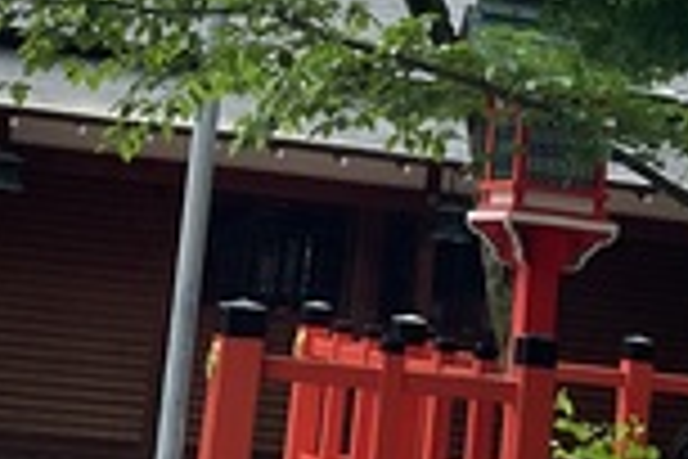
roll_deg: -8.0
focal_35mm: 117
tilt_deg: +13.4
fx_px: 2236
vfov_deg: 11.0
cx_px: 432
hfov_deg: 17.5
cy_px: -324
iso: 25
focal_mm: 3
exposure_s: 1/1015
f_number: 1.8
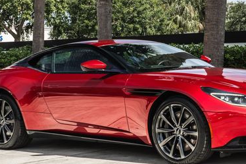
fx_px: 744
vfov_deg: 12.6
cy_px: 72
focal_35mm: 109
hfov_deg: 18.7
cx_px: 161
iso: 200
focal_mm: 53
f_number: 8
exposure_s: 1/125
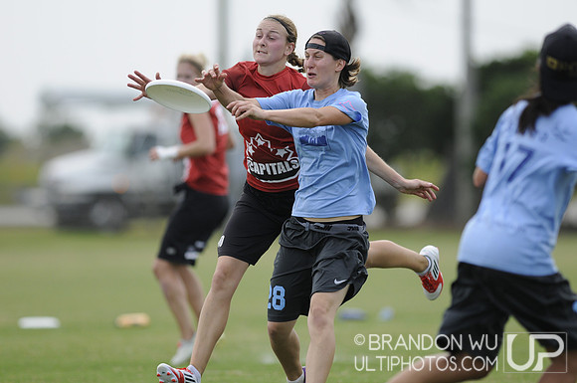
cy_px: 192
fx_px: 7202
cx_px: 288
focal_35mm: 450
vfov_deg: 3.0
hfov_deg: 4.6
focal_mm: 300
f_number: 2.8
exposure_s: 1/3200
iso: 400
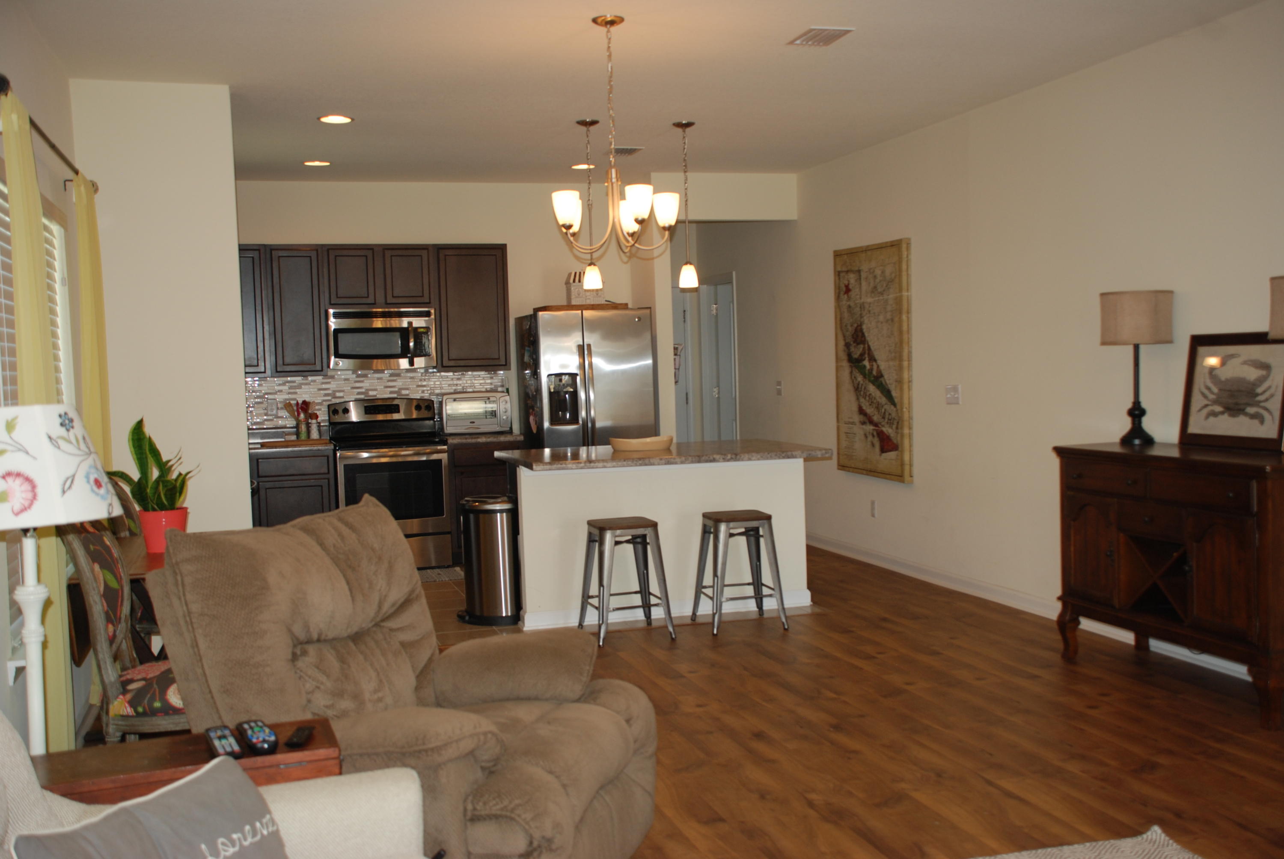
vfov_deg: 37.0
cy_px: 430
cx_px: 642
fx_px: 1285
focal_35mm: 36
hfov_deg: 53.1
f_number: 4
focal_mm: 24
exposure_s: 1/60
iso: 200
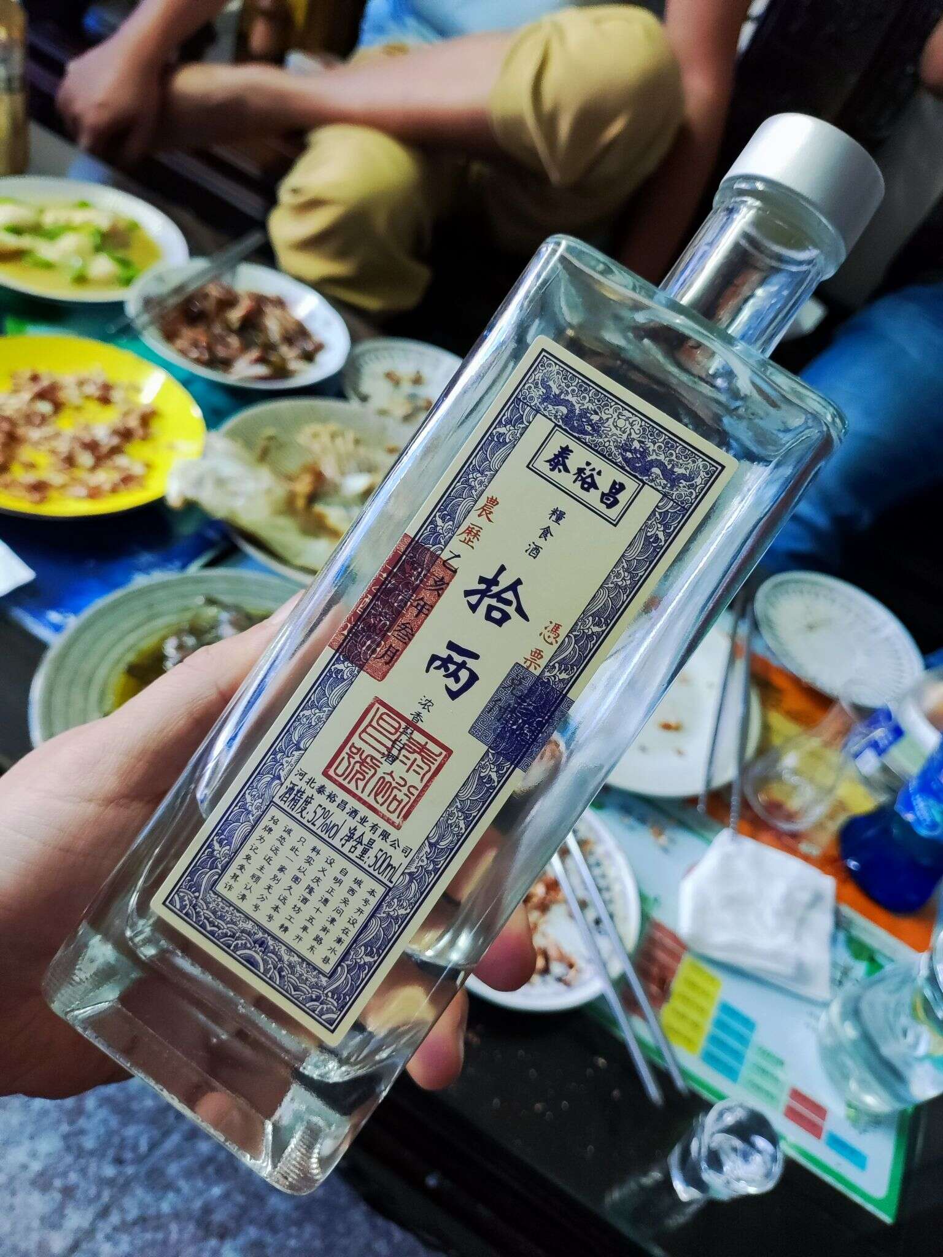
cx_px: 472
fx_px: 908
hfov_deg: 54.9
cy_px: 628
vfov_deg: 69.4
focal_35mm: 25
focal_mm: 4.71
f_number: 1.79
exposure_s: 1/33
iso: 530
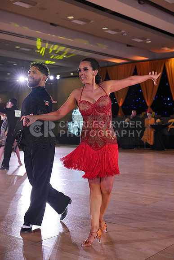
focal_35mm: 50
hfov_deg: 27.0
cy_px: 130
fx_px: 362
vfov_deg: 39.6
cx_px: 87
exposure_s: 1/400
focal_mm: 50
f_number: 4
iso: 1250
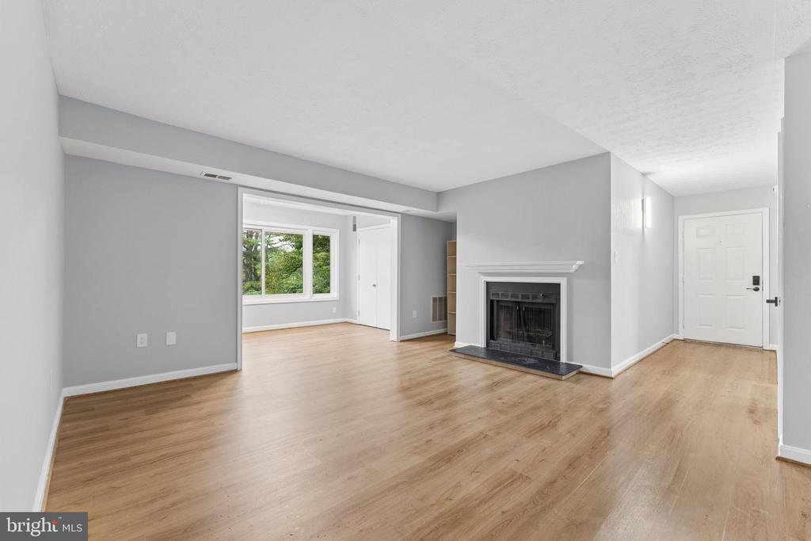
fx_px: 338
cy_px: 270
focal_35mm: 15
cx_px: 406
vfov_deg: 77.3
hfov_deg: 100.4
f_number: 7.1
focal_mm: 15
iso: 1250
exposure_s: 1/13
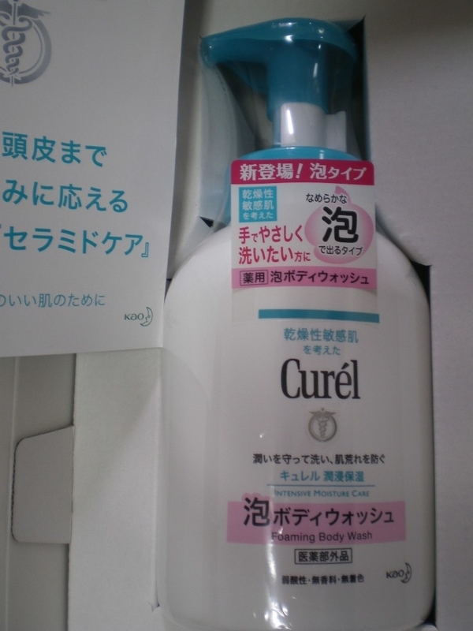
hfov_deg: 37.7
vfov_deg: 49.0
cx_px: 236
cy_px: 316
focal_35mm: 38
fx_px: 692
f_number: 3.1
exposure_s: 1/30
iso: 100
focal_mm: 6.3
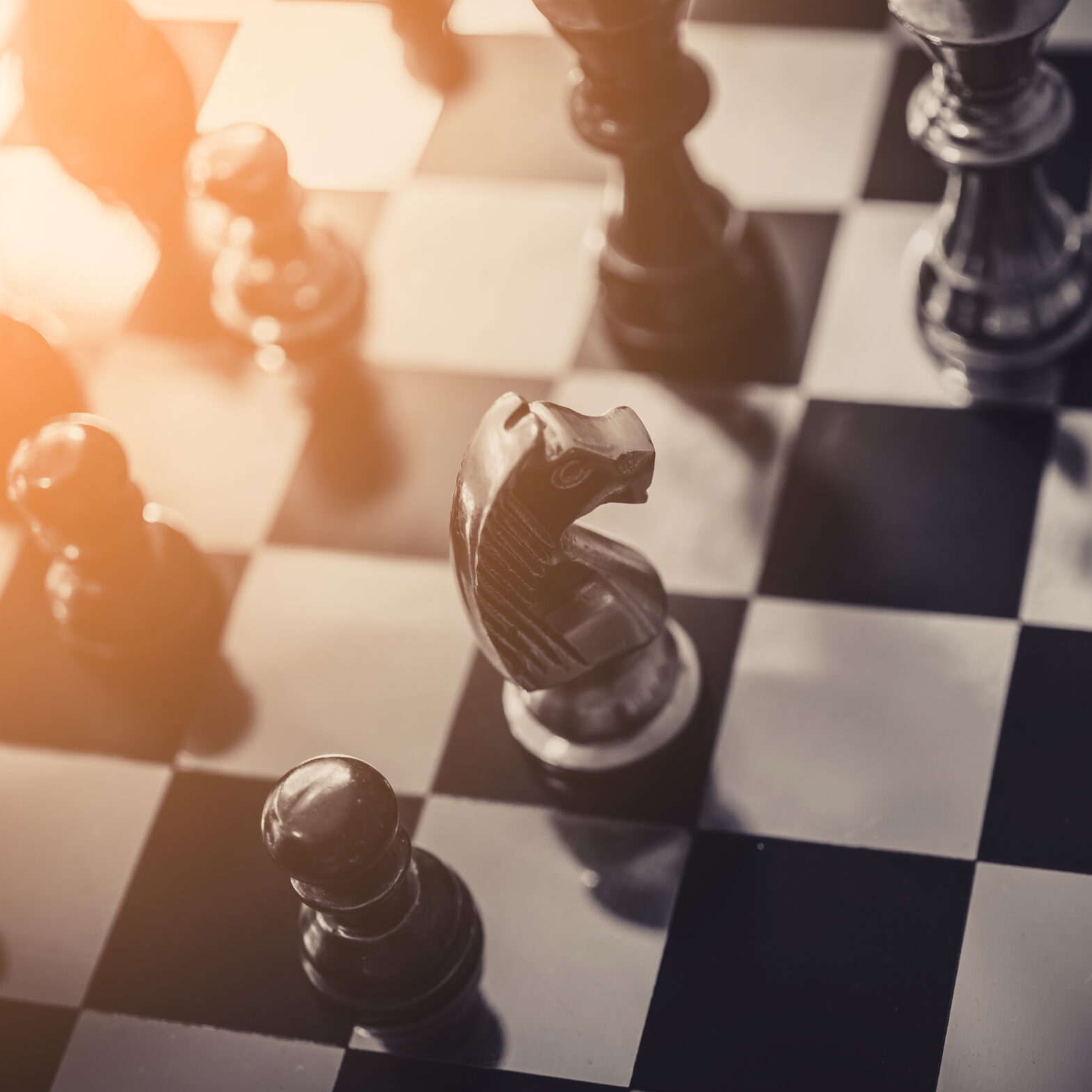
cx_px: 710
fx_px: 2463
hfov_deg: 24.9
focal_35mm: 69
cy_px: 545
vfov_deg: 25.0
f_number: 2.8
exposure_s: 1/100
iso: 320
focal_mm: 50
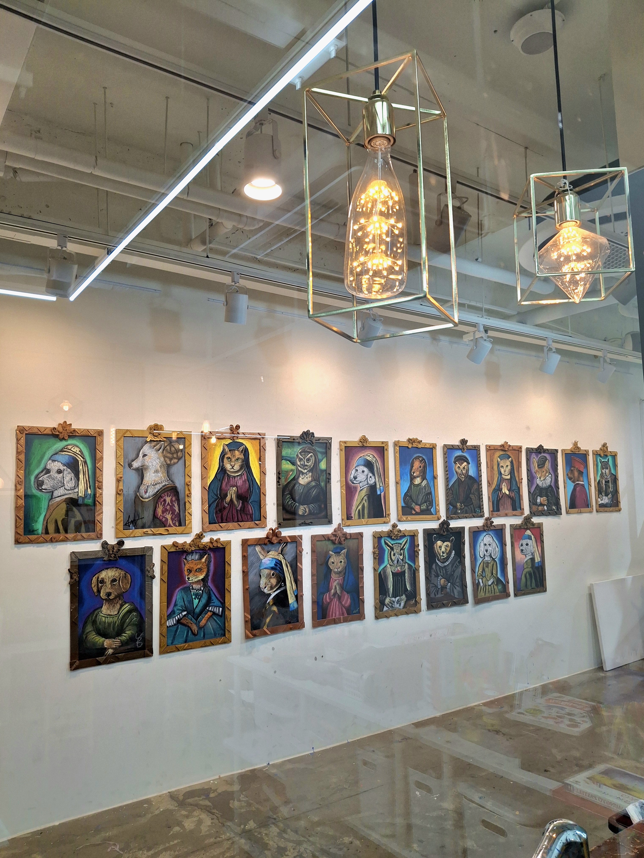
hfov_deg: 54.9
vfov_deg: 69.4
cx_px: 322
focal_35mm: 25
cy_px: 429
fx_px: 620
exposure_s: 1/120
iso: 64
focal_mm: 4.69
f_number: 1.8
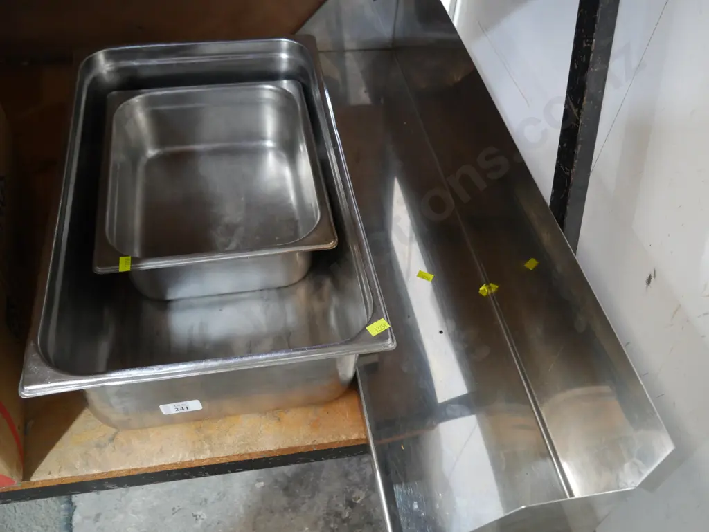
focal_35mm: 30
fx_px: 615
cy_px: 266
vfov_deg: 46.8
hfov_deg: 59.9
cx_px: 354
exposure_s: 1/60
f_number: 3.6
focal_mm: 15
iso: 2000
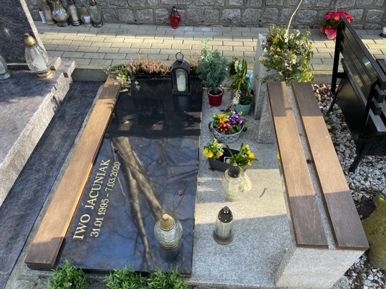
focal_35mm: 26
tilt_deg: -44.9
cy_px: 144
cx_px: 193
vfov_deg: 53.1
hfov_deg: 67.3
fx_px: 290
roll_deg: +1.5
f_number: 1.6
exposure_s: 1/121
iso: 40
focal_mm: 5.1
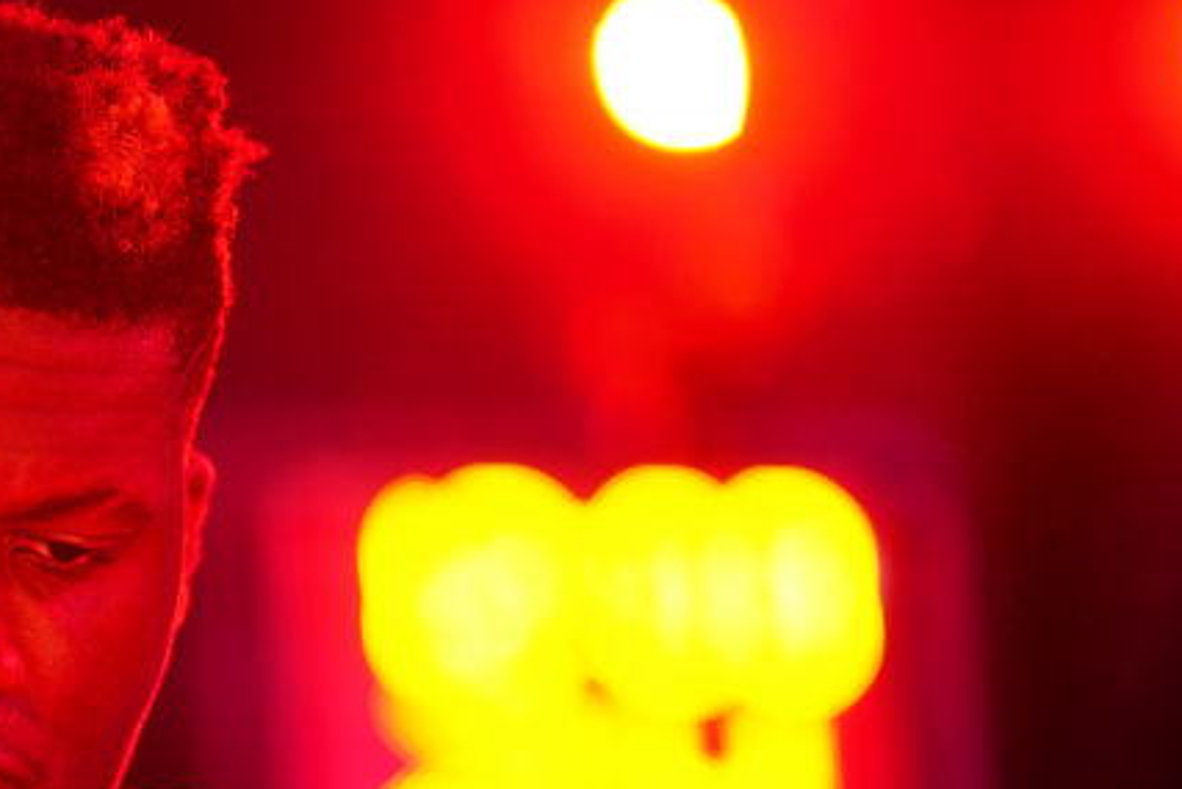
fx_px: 6700
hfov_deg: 10.0
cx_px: -169
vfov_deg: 6.7
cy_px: 765
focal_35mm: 204
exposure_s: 1/200
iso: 500
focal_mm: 85
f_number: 1.4
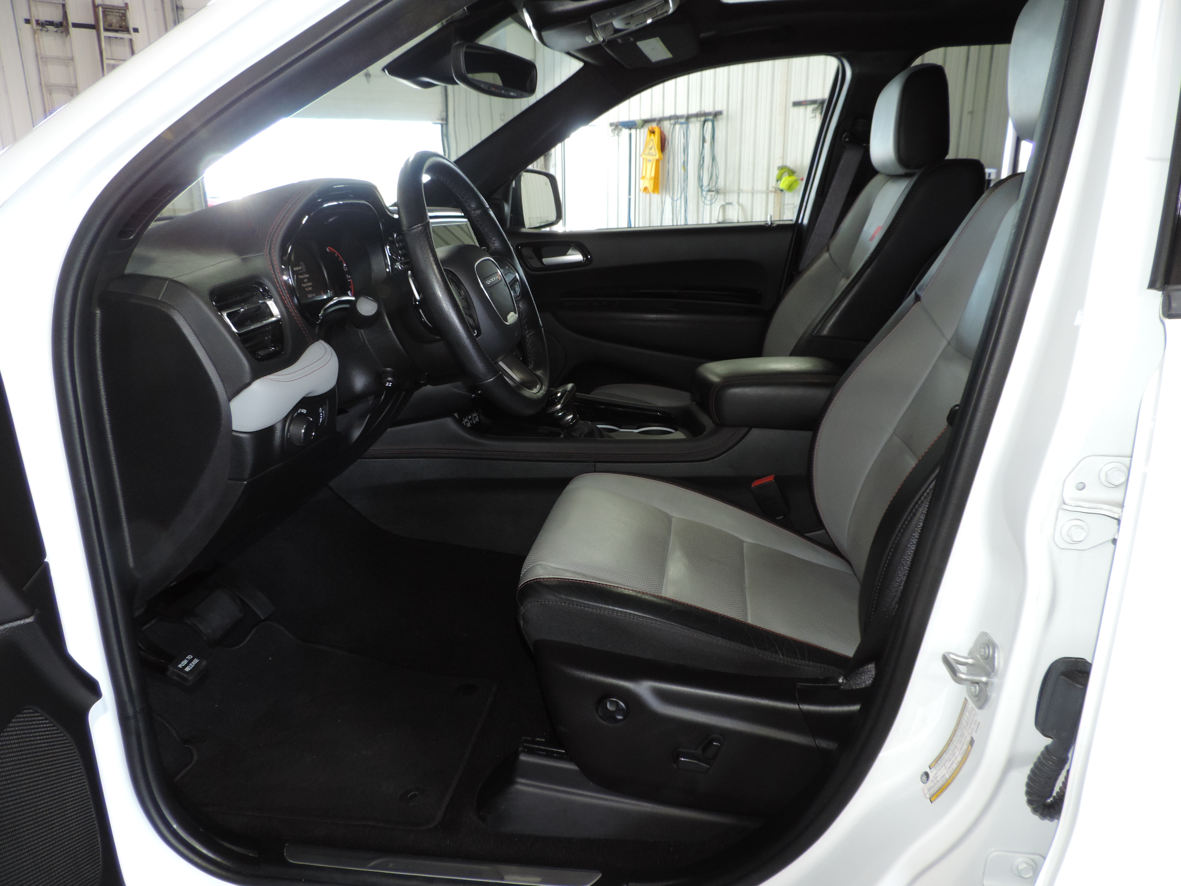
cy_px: 443
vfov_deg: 56.8
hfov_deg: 71.6
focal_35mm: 24
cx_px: 590
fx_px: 819
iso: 200
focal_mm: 4.3
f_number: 3
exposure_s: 1/30
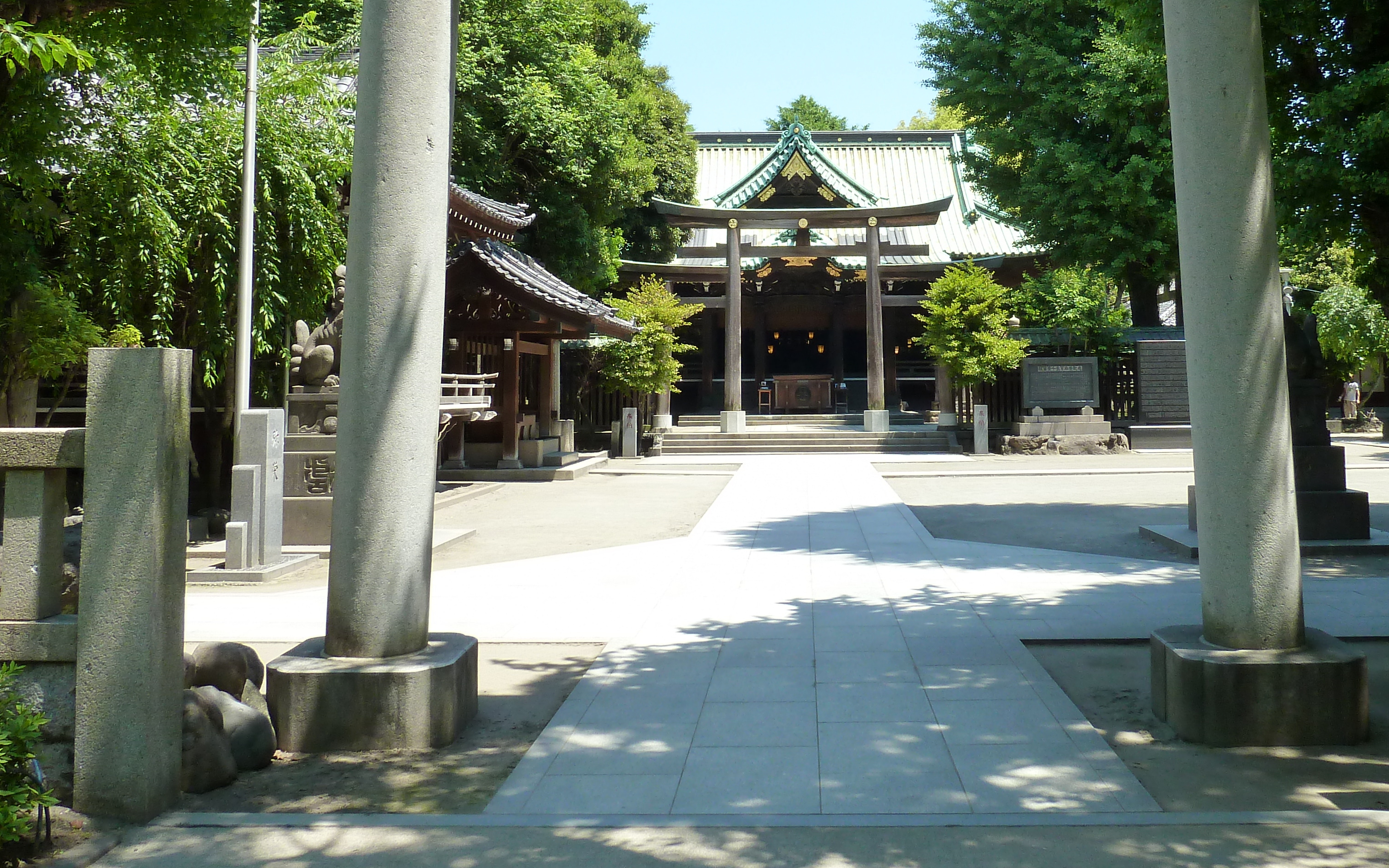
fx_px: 1325
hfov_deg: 55.1
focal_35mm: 35
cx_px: 797
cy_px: 263
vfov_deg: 35.8
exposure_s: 1/250
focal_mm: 4.1
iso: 125
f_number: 4
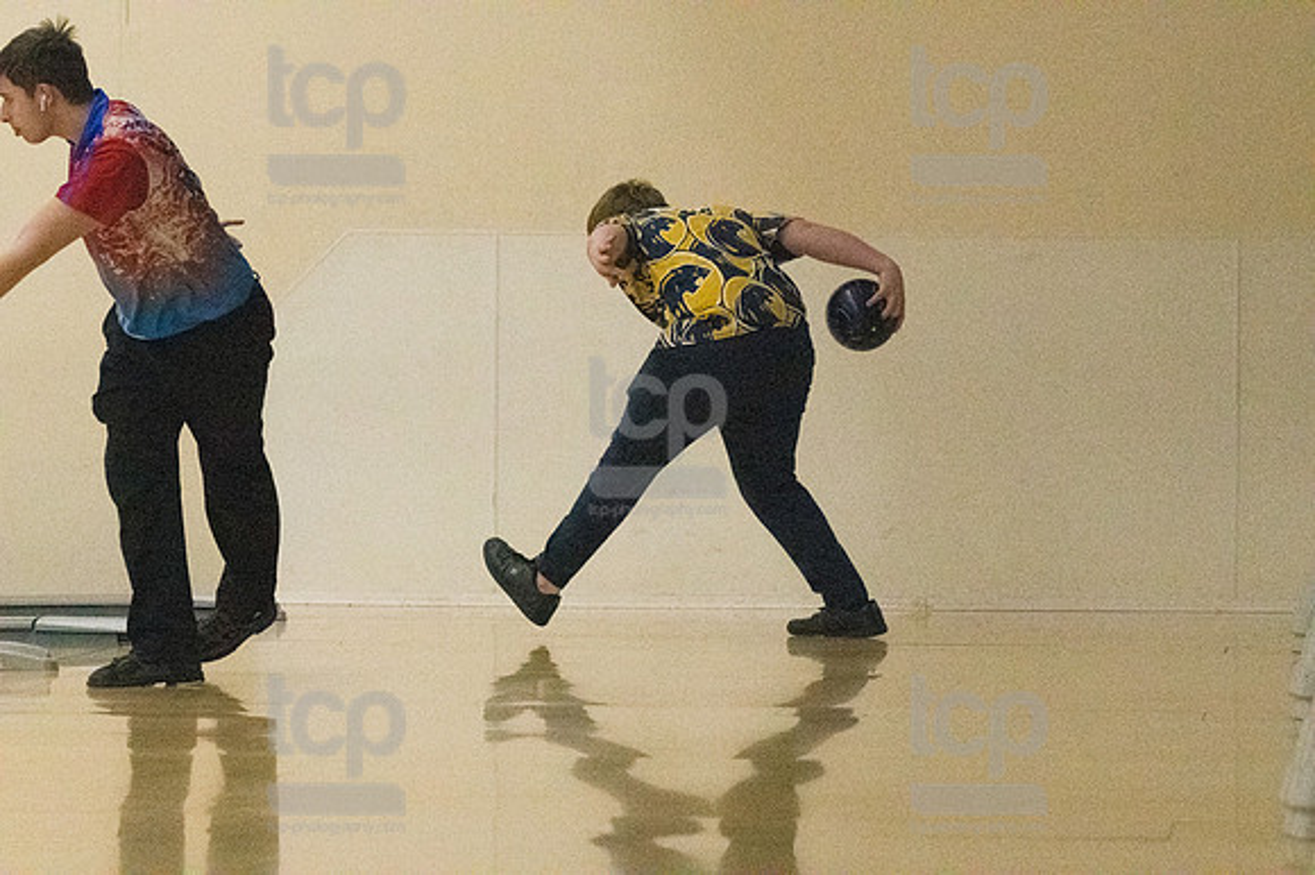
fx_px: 5731
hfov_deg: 13.1
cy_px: 438
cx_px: 658
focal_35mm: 157
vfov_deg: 8.7
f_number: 4.5
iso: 10000
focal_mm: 105
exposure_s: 1/1250
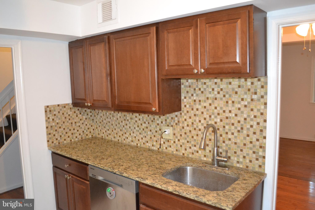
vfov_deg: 47.9
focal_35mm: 27
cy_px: 105
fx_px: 236
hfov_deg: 67.4
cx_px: 158
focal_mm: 18
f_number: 3.5
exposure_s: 1/60
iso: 2800
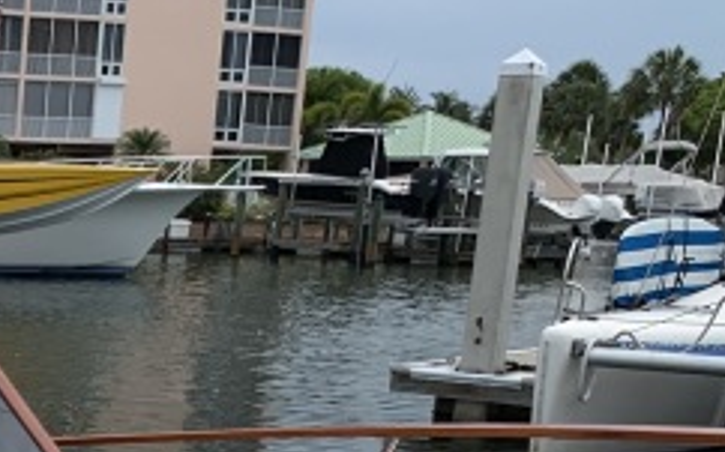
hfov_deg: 19.9
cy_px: 626
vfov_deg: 13.7
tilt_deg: -15.2
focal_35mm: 91
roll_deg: -1.2
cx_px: -345
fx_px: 1797
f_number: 1.8
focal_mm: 4.25
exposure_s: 1/4098
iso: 25
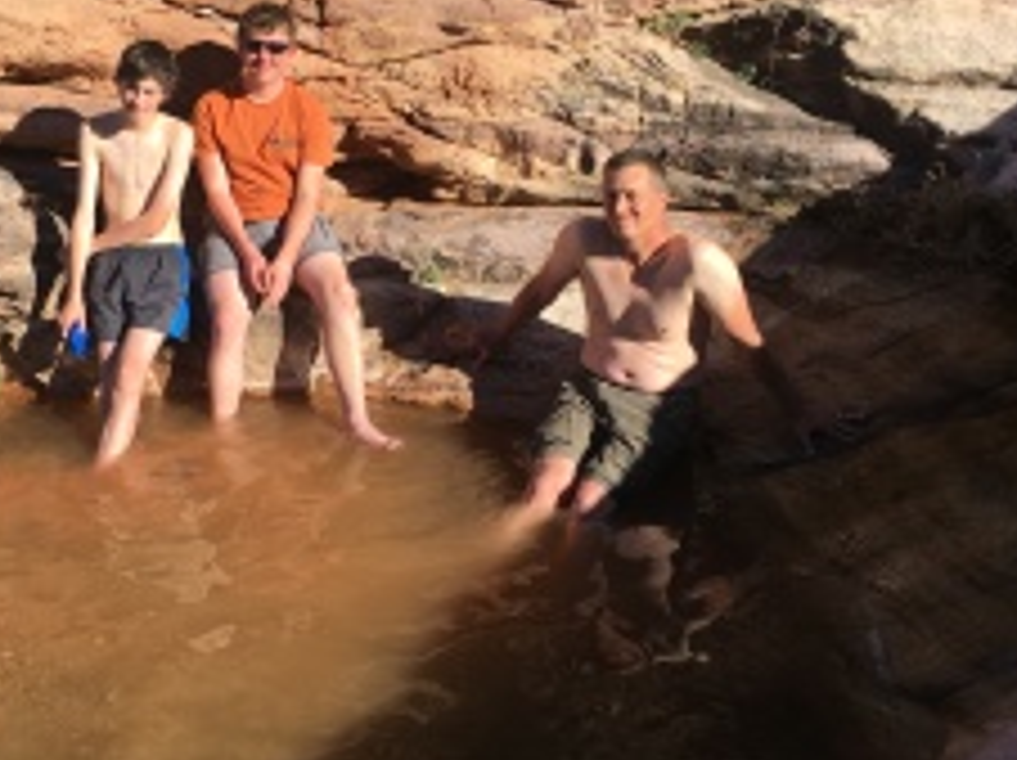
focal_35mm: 47
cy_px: 315
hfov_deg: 39.9
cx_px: 328
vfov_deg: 30.8
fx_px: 1379
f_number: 2.2
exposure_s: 1/1099
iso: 25
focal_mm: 4.15
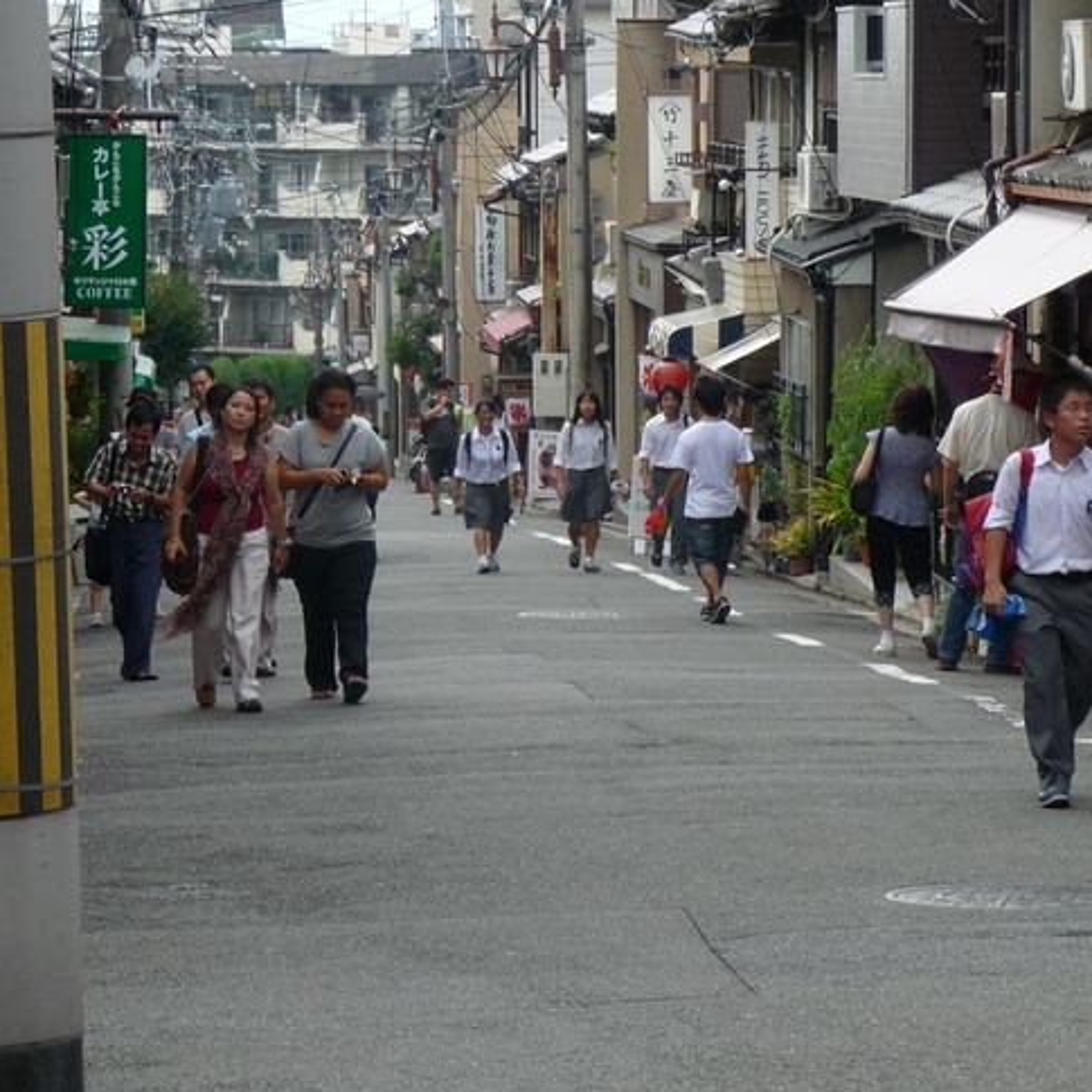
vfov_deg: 10.5
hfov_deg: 10.5
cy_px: 444
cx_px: 547
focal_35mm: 166
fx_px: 5925
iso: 100
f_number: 4.7
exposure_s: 1/125
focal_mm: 17.5
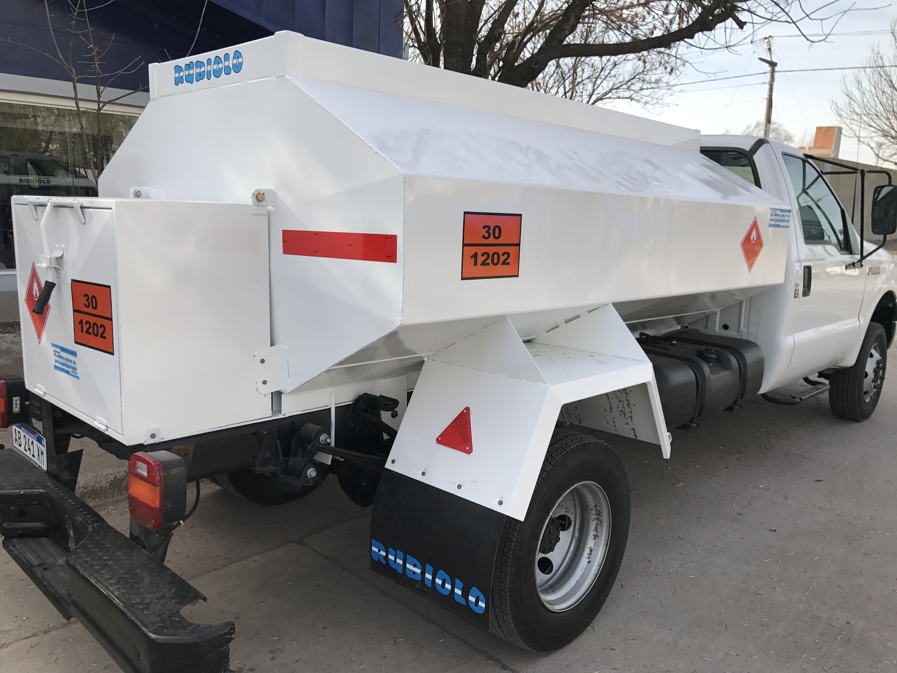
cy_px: 336
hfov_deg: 63.4
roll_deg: -2.4
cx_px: 448
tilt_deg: -9.8
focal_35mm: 28
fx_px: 726
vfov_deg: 49.7
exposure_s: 1/997
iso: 20
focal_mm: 3.99
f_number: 1.8
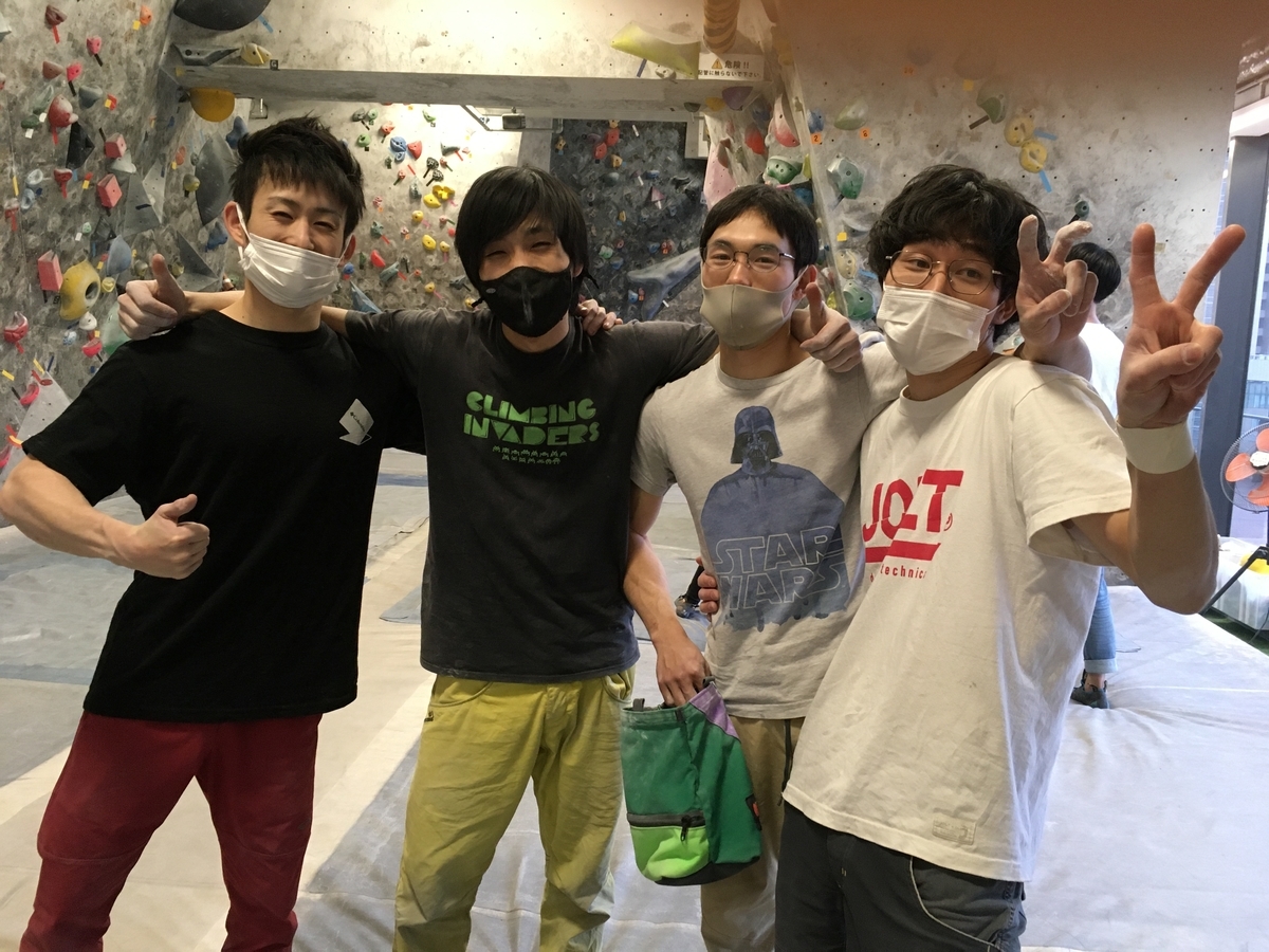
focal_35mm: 29
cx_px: 634
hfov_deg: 61.7
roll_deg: -1.6
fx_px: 1063
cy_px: 476
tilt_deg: -8.7
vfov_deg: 48.2
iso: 125
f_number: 2.2
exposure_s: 1/30
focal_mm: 4.15
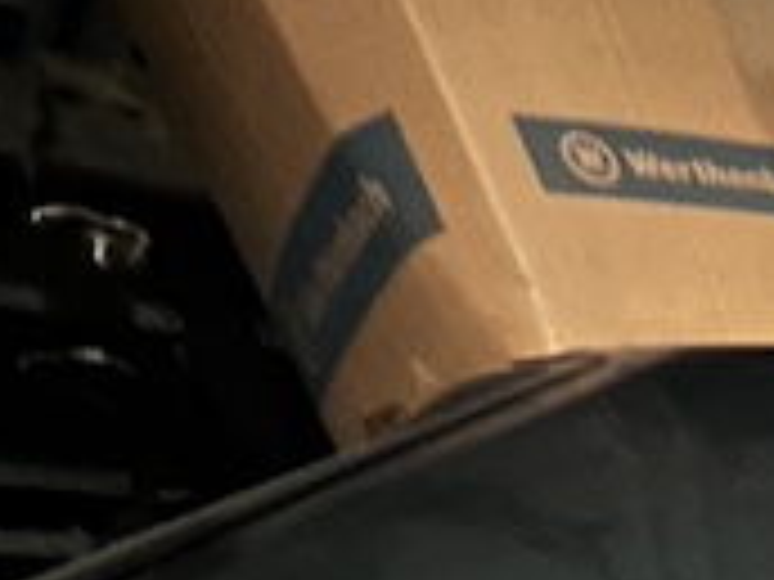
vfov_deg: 16.2
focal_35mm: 65
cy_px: 1227
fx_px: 1453
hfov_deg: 17.0
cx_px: 1701
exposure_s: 1/9
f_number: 2.2
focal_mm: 2.22
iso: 1000
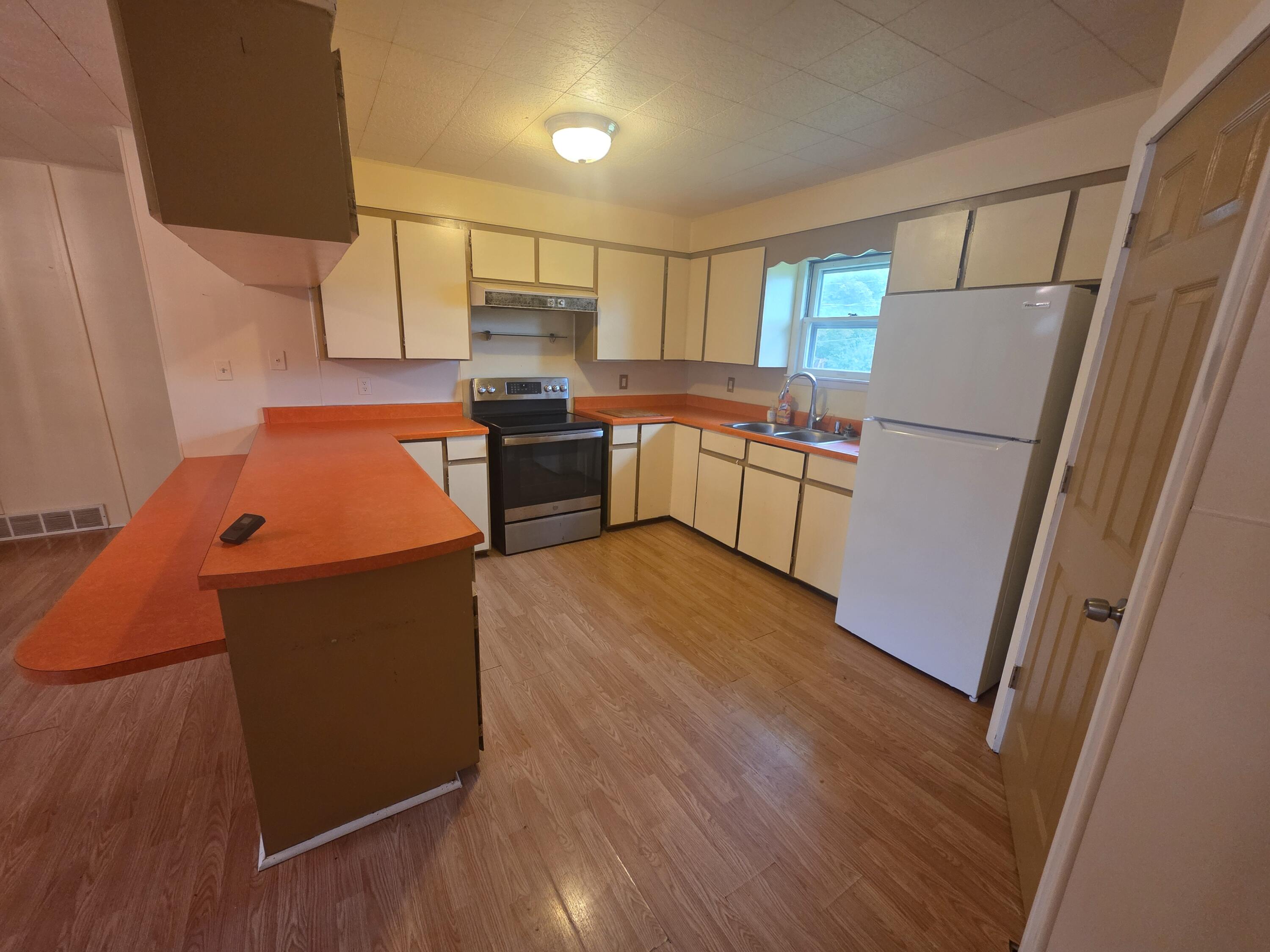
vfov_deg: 89.9
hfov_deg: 106.2
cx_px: 635
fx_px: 477
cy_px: 476
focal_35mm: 13
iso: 320
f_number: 1.9
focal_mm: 2.2
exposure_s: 1/60
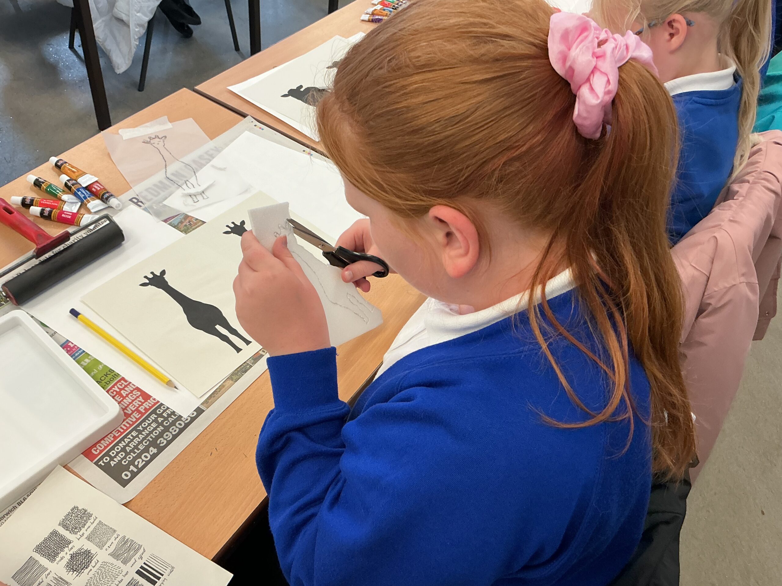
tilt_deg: -47.4
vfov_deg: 48.2
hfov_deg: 61.7
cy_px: 293
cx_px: 391
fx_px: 655
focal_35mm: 29
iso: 100
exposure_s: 1/60
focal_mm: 3
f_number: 1.8
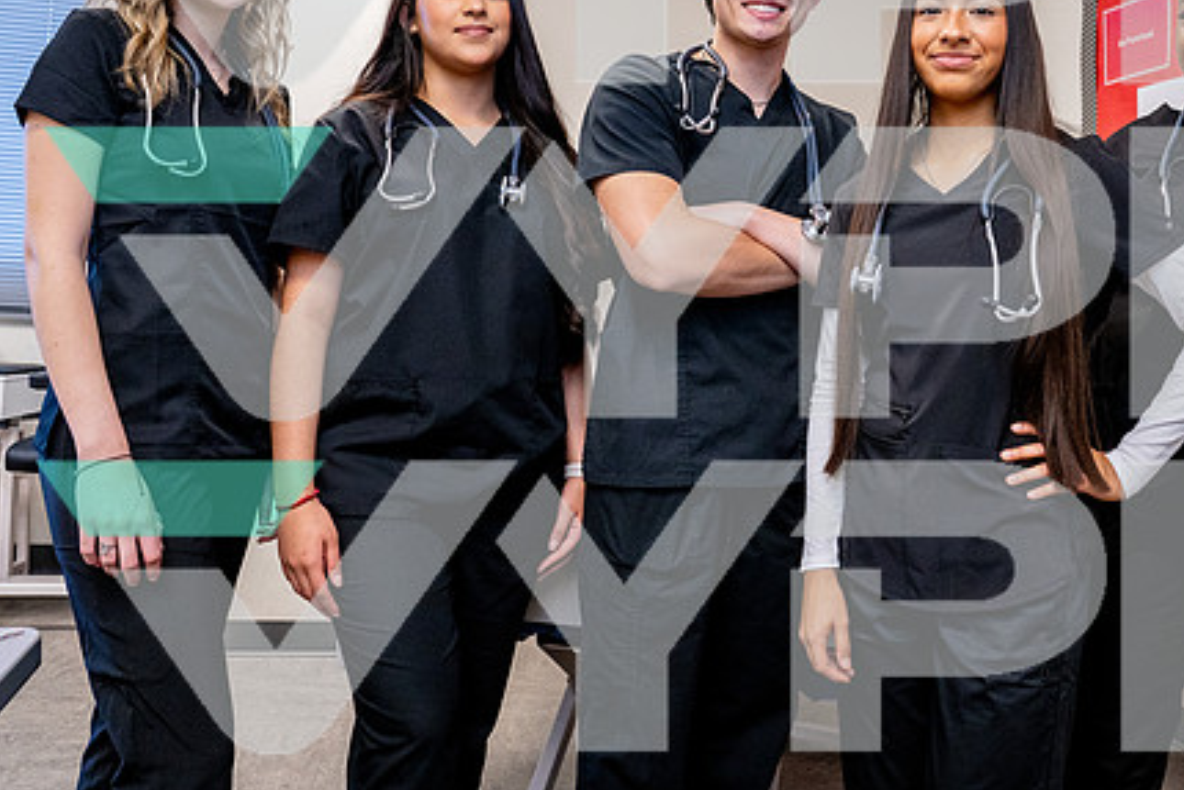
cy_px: 274
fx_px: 1020
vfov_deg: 41.9
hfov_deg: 59.4
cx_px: 746
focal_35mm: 31
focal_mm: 23
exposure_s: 1/125
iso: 2500
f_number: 5.6
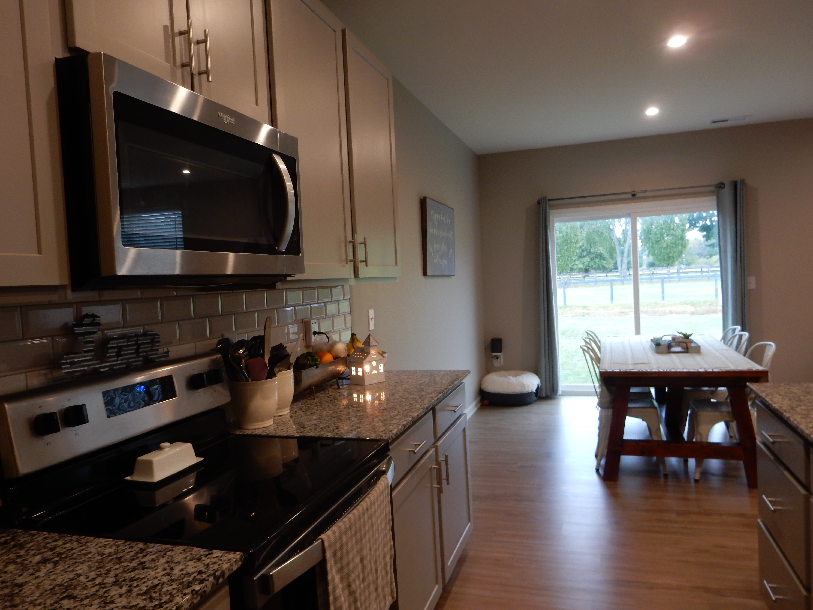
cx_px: 406
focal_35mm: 25
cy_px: 305
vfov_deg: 54.9
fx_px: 587
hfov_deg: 69.4
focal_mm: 4.5
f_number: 3.7
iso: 180
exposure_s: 1/30
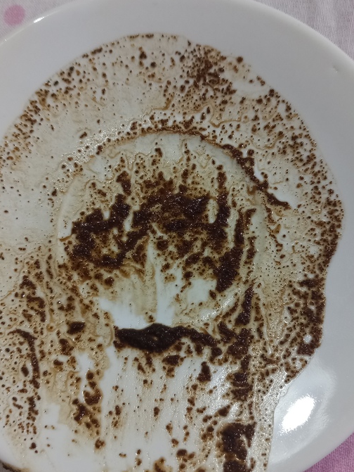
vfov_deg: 50.1
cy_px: 242
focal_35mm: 37
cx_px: 182
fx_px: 504
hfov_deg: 38.7
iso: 250
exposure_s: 1/25
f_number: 1.8
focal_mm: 4
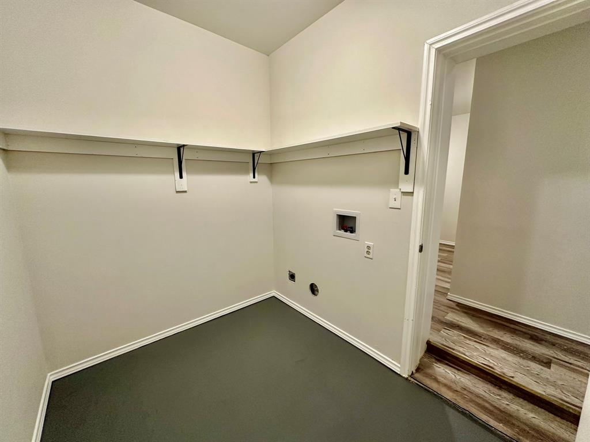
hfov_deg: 102.1
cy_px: 221
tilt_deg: -9.4
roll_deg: +0.5
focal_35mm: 14
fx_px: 239
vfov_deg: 85.7
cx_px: 295
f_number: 2.2
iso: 200
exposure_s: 1/60
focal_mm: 2.22
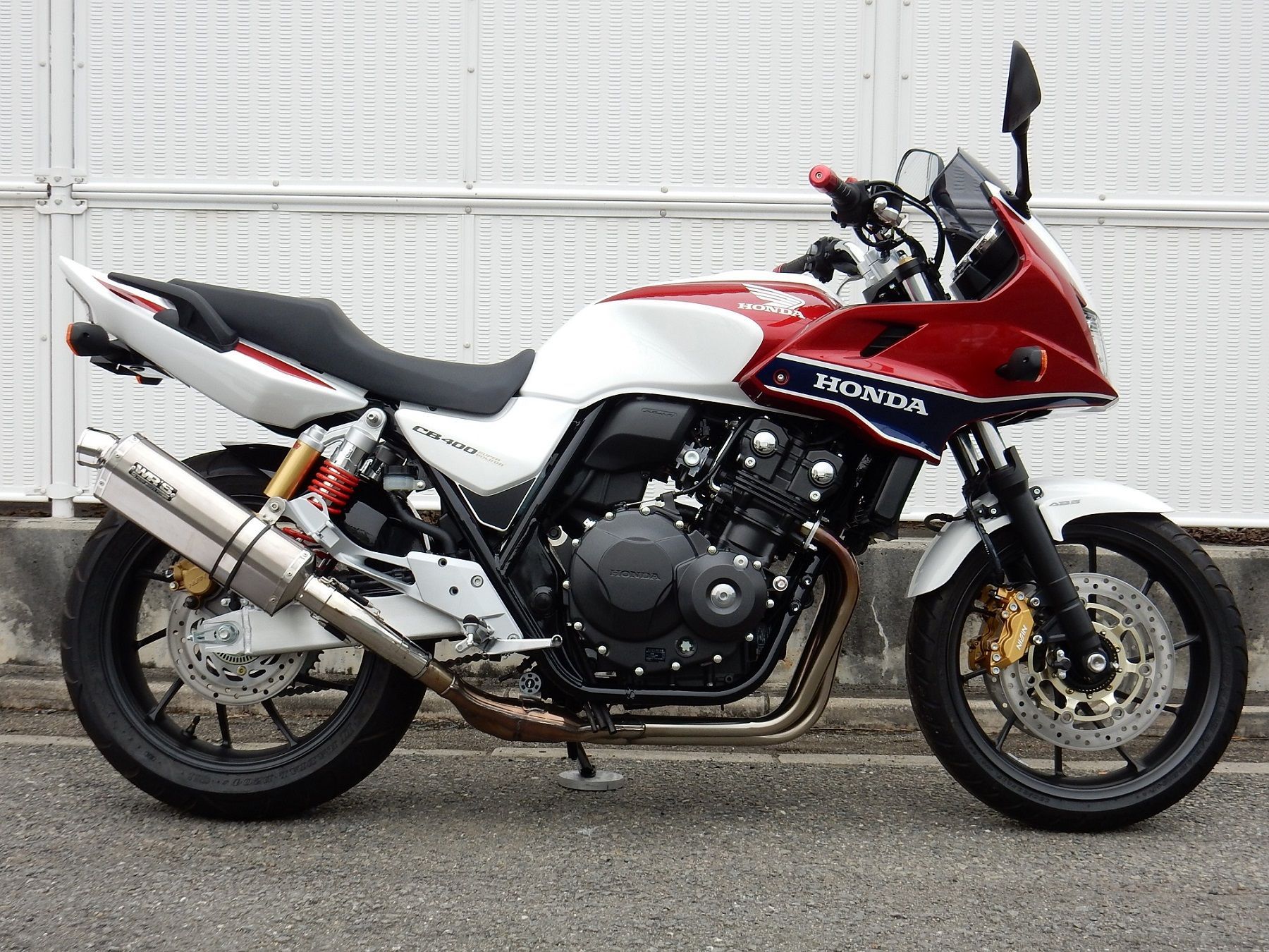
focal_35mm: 43
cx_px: 634
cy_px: 476
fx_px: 1576
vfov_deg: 33.6
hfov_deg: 43.9
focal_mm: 7.6
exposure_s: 1/100
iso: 125
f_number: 4.2
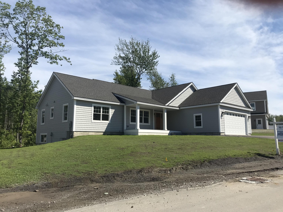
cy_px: 106
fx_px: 229
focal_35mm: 28
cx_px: 142
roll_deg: -0.6
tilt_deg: +7.8
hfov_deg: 63.4
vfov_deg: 49.7
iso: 20
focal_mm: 3.99
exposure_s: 1/3096
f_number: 1.8
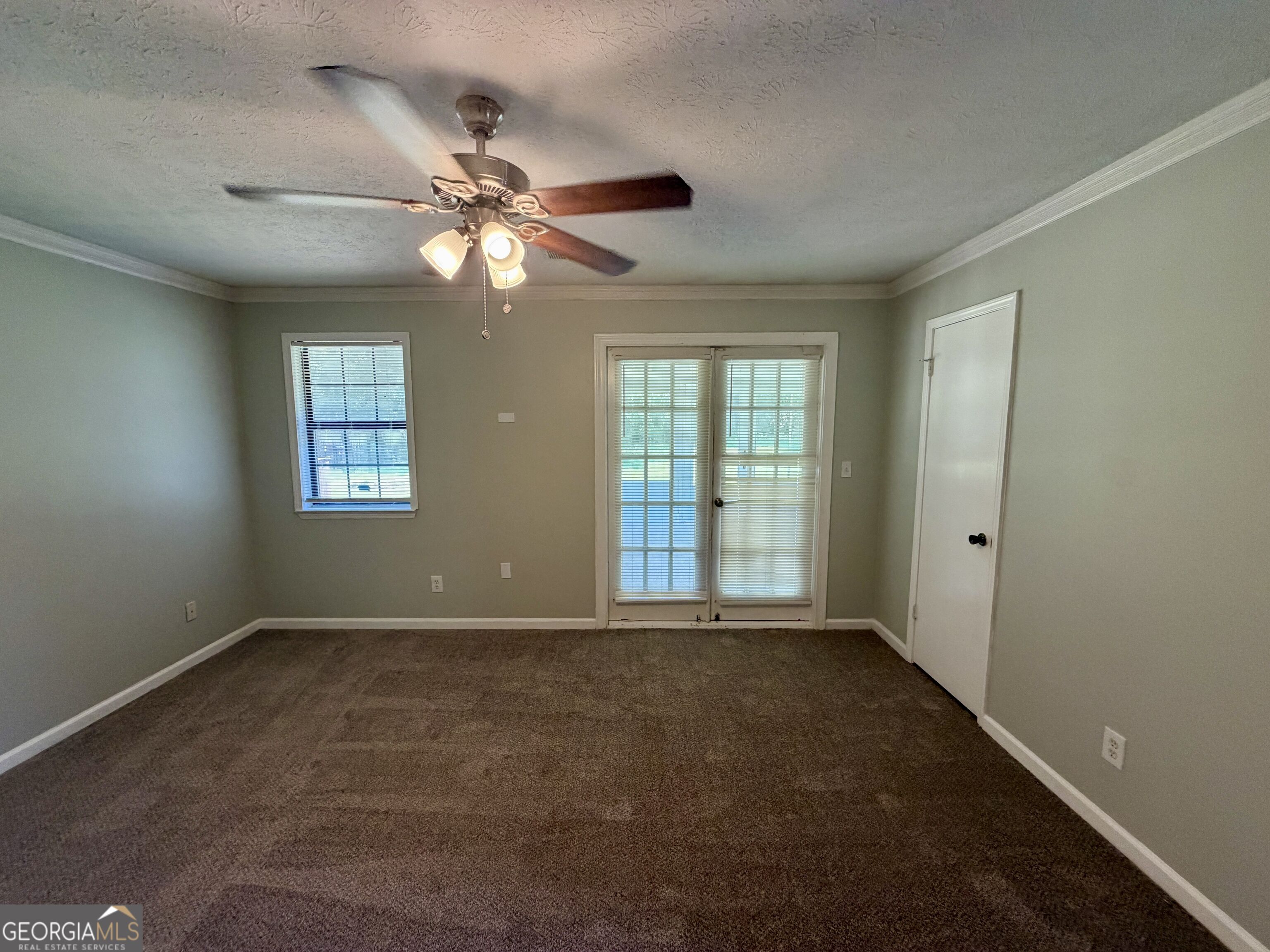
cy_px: 476
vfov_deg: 85.7
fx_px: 514
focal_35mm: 14
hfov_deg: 102.1
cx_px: 635
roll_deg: -0.2
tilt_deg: -7.2
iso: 320
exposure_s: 1/121
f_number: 2.2
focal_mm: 2.22
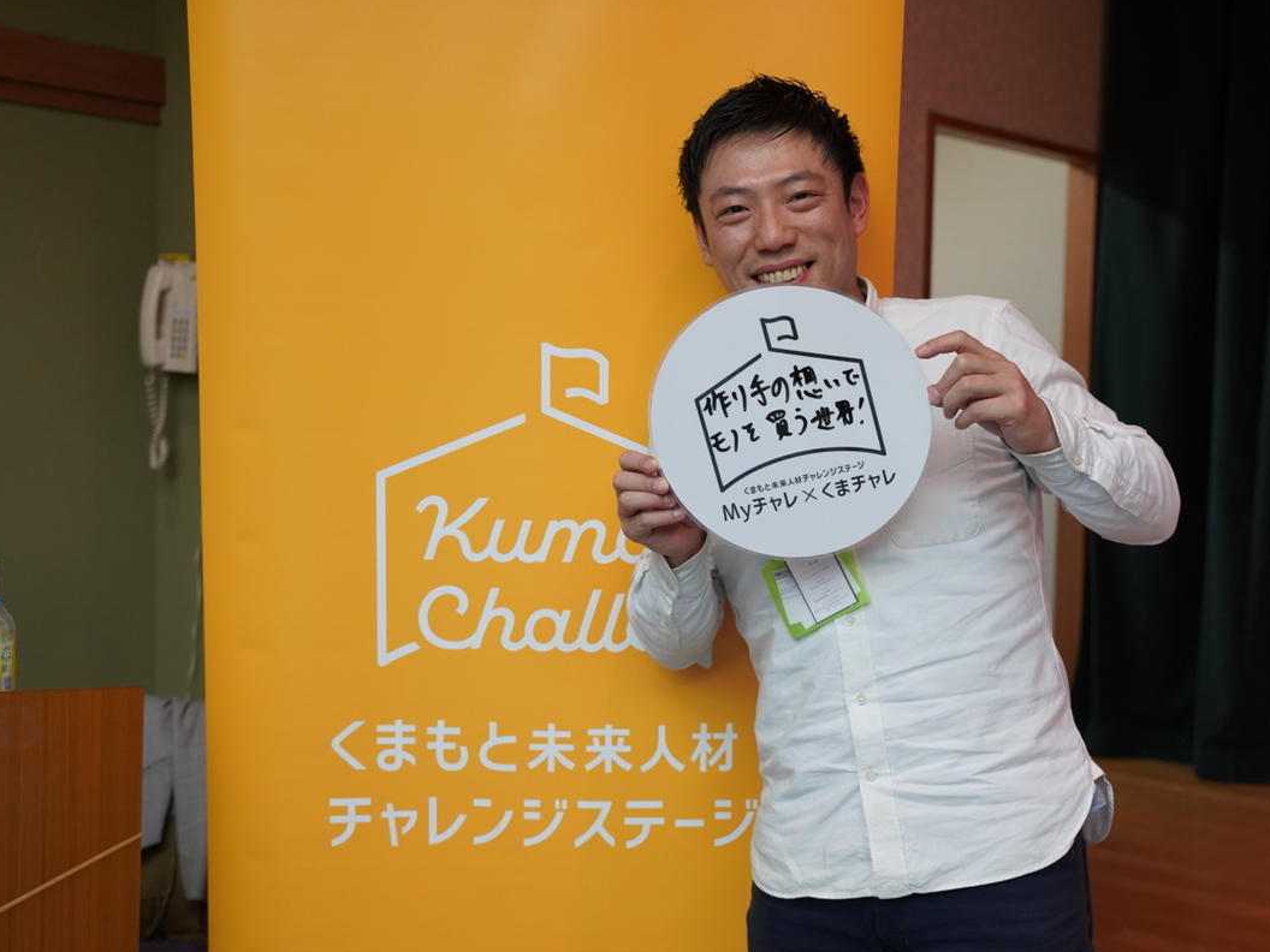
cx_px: 707
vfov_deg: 30.9
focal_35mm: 47
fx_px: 1724
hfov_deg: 40.4
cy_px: 477
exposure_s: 1/160
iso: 2000
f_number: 4
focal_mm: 43
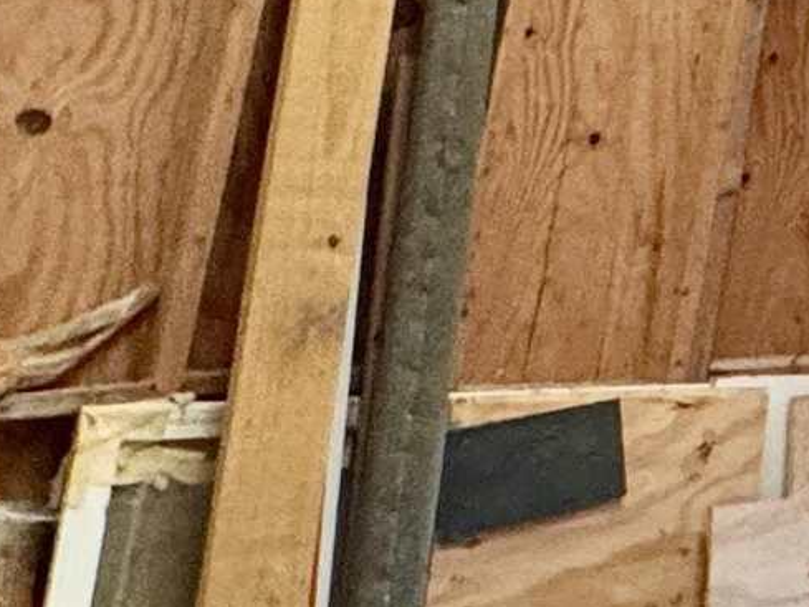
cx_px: 1936
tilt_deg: +8.9
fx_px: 2057
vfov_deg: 16.0
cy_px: -152
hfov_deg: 14.5
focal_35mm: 88
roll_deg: -4.1
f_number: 2.2
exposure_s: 1/60
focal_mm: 2.22
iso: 320
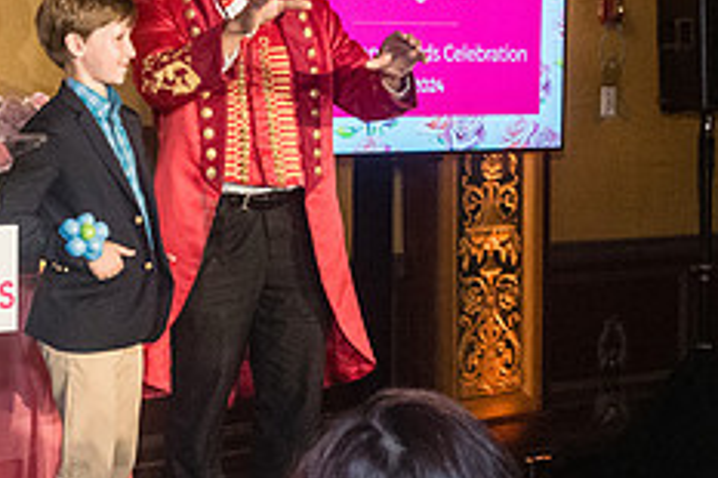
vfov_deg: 13.8
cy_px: 212
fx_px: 1973
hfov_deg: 20.3
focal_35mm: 99
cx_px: 96
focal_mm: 35
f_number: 5
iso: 6400
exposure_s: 1/160
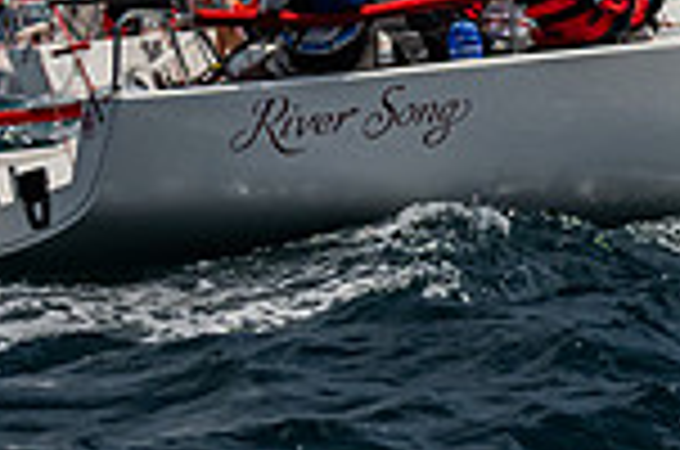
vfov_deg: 2.6
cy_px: -251
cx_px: 1271
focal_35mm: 519
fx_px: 9783
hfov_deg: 3.9
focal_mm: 95
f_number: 6.3
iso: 400
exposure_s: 1/4000
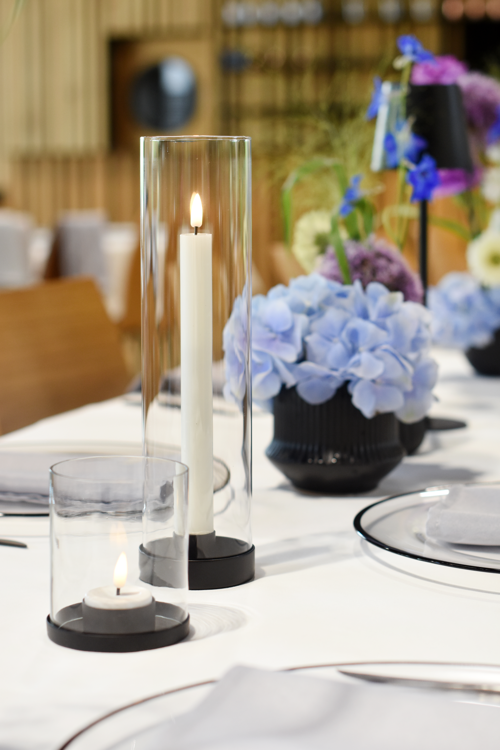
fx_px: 1562
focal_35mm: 75
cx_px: 250
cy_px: 375
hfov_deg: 18.2
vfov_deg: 27.0
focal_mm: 50
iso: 640
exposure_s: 1/125
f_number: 3.2
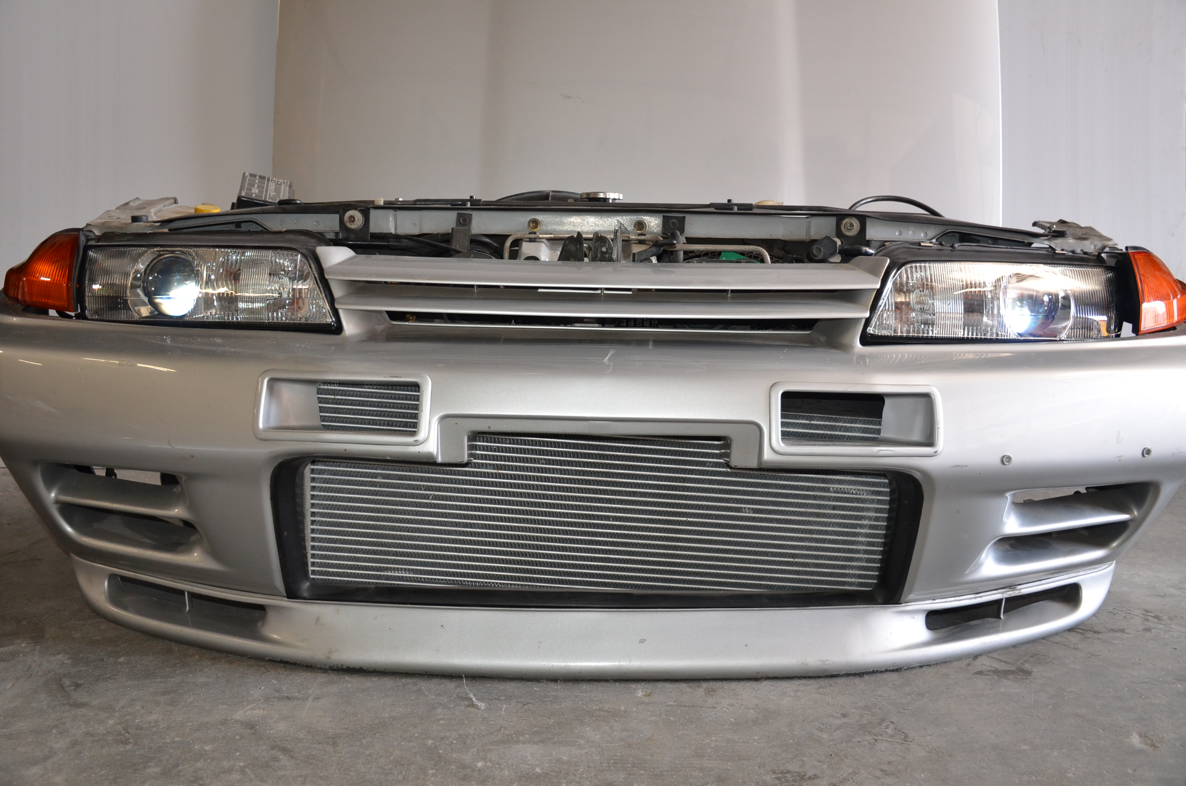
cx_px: 593
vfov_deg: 36.7
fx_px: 1184
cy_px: 393
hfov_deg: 53.2
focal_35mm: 36
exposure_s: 1/60
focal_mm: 24
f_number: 3.8
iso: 640
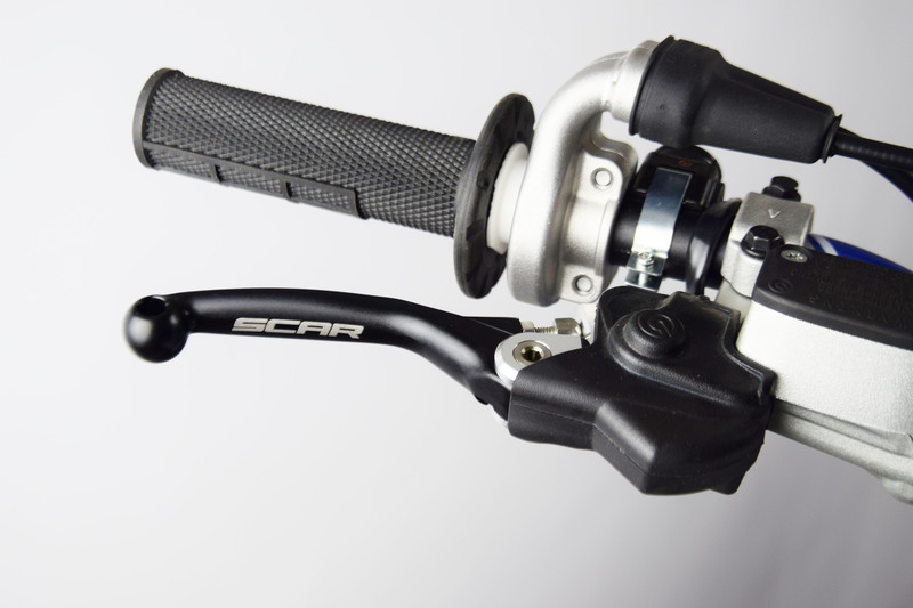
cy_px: 304
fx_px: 1521
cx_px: 456
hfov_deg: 33.4
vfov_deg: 22.6
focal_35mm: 60
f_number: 6.3
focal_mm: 40
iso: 400
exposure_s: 1/160
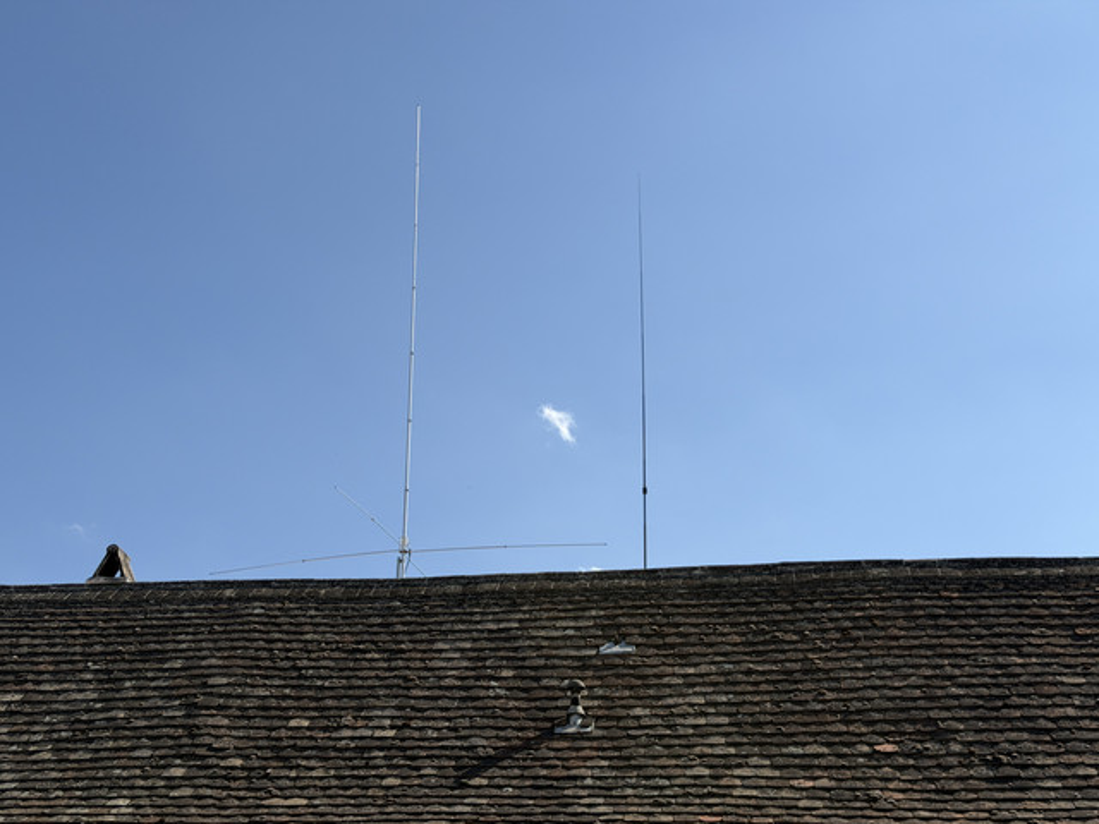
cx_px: 550
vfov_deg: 30.3
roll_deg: -1.1
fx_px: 1524
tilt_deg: +25.9
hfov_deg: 39.7
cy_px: 412
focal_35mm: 48
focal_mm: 6.76
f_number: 1.78
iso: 64
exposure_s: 1/6536
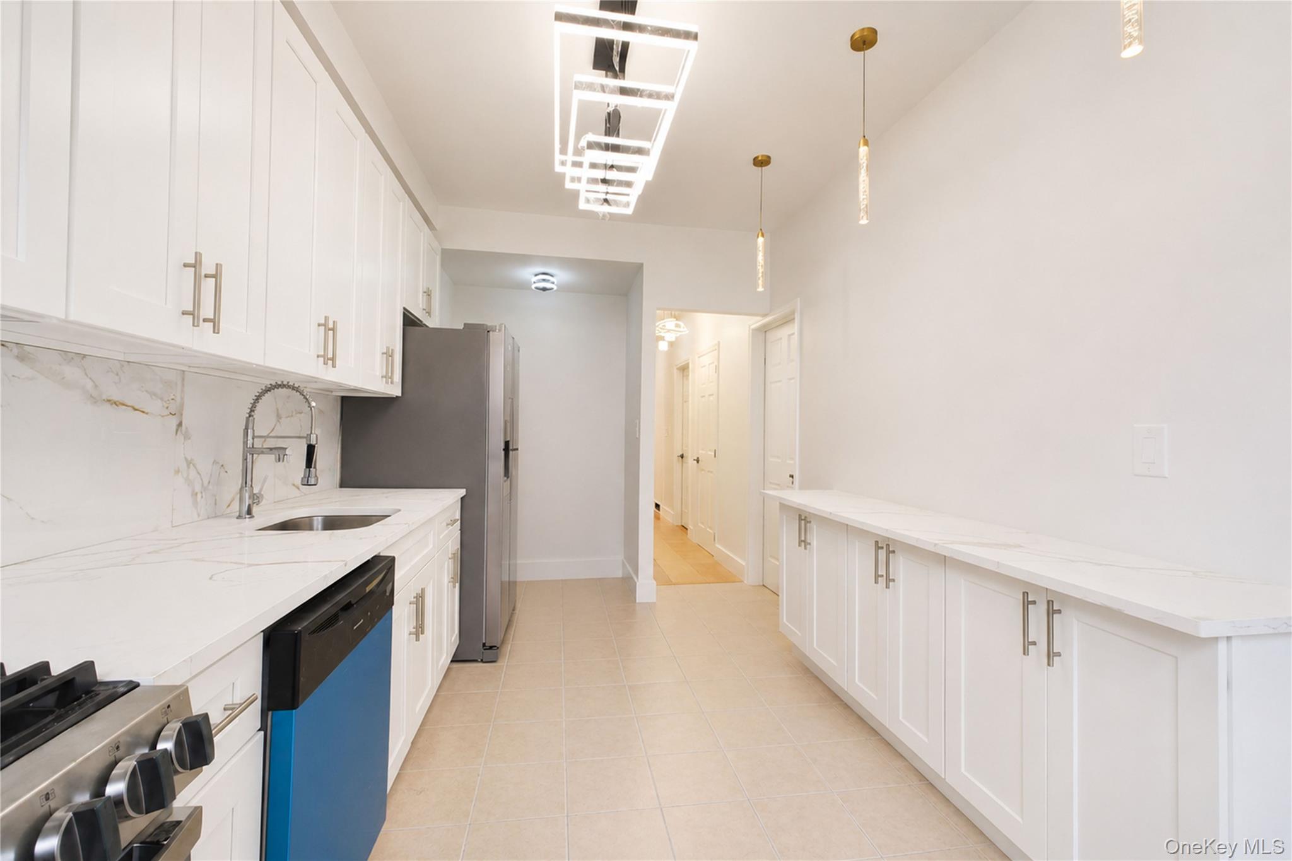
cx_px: 646
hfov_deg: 100.4
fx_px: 538
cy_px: 430
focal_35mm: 15
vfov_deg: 77.3
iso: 1250
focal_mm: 10
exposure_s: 1/125
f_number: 8
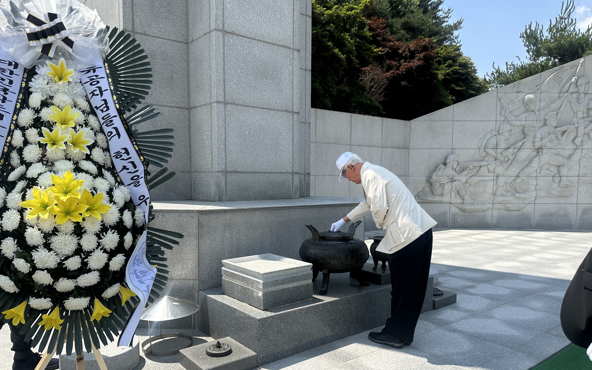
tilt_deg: -3.2
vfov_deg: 47.5
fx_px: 419
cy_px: 211
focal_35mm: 26
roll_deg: -0.7
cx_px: 295
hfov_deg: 70.4
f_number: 1.78
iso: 80
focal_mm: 6.86
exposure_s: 1/4762
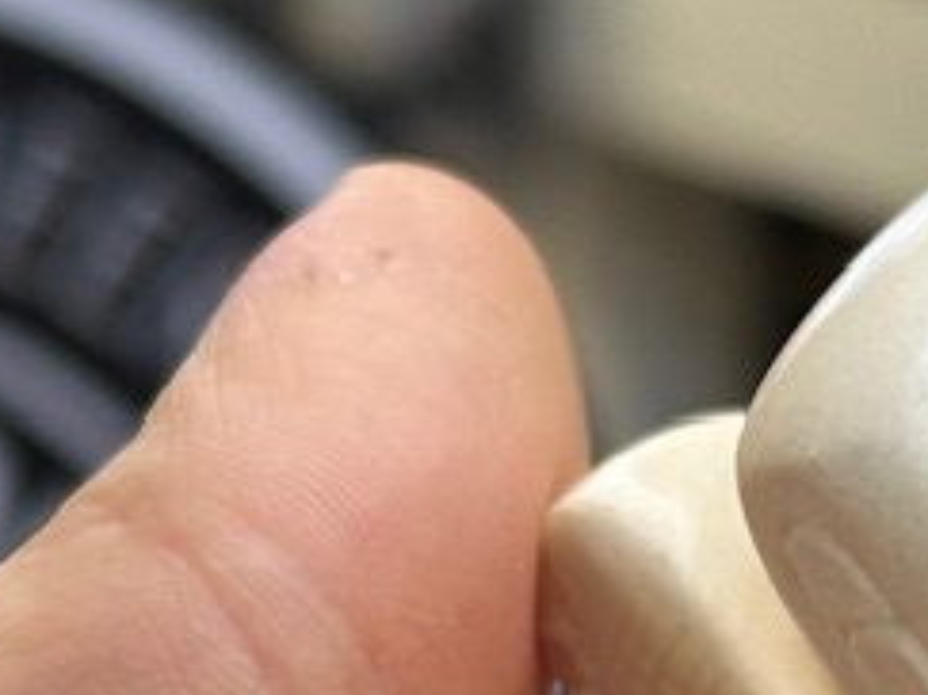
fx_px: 6779
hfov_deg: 7.8
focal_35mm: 253
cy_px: 1184
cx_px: 615
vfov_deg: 5.8
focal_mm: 6.86
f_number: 1.78
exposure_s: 1/491
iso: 64
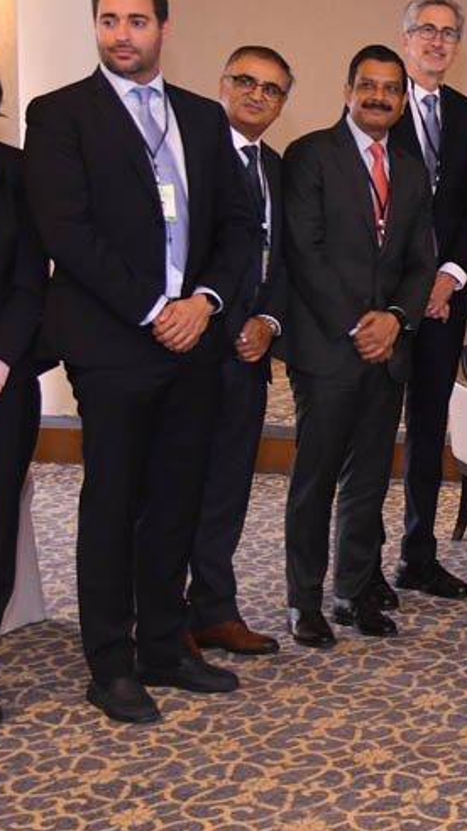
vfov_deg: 25.8
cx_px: 746
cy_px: 296
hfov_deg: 13.7
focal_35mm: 82
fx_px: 1806
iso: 2500
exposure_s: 1/125
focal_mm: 32
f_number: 4
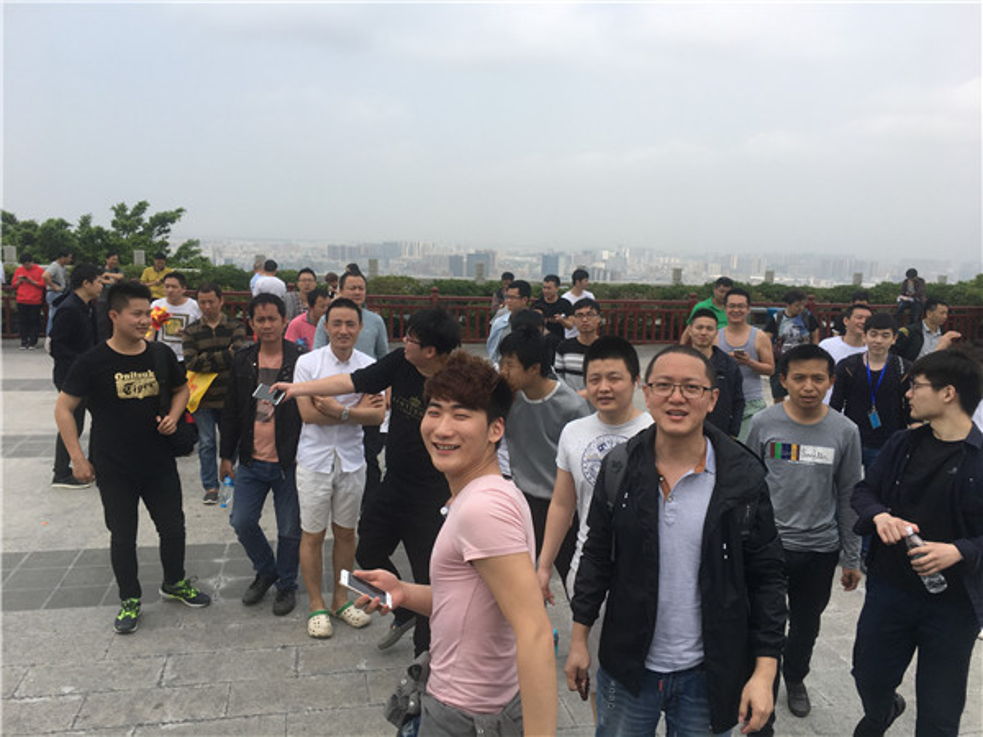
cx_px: 492
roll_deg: -0.9
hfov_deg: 61.7
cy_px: 368
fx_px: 824
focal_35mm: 29
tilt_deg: -6.3
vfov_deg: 48.2
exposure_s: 1/1183
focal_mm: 4.15
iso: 25
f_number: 2.2
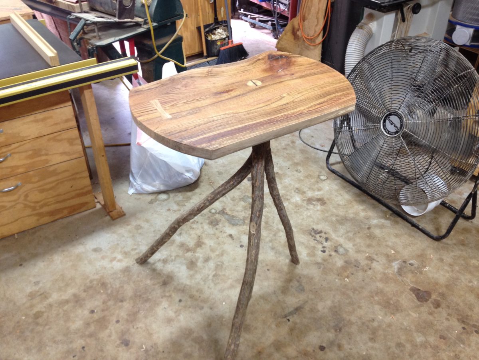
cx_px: 240
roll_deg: -0.2
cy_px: 180
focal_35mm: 35
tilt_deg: -39.4
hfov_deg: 52.6
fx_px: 484
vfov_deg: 40.7
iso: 100
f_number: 2.4
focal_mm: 4.28
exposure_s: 1/20
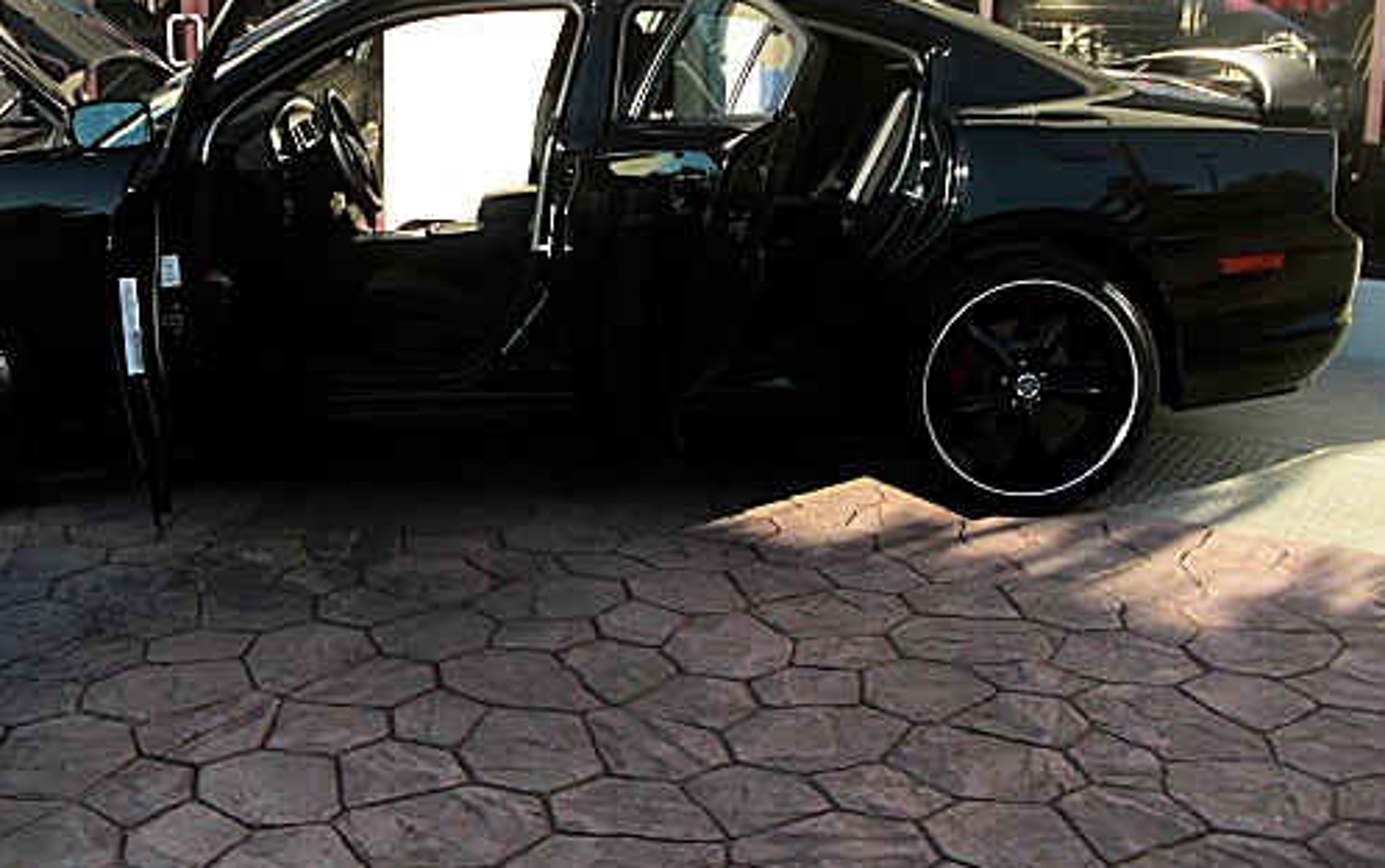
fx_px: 1851
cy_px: 348
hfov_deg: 40.8
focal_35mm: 49
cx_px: 528
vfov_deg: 26.3
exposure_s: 1/320
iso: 50
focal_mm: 6.3
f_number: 2.8
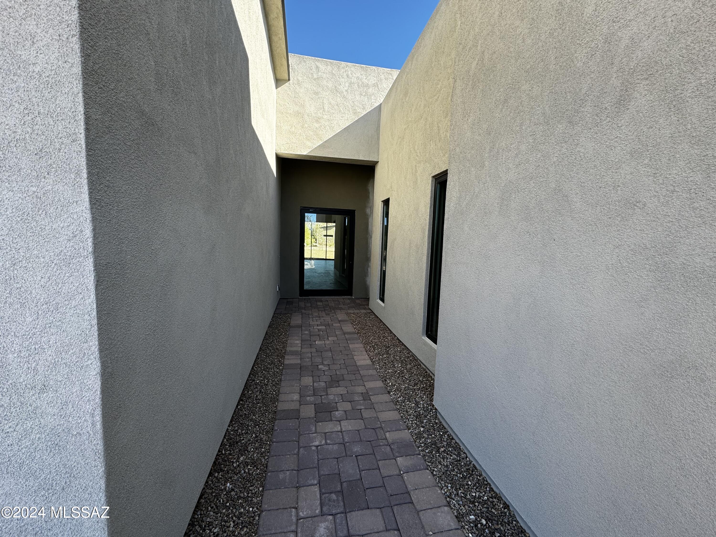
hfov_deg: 102.1
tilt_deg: -5.8
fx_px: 290
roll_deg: -2.0
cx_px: 358
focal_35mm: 14
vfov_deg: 85.7
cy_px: 268
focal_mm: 2.22
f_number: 2.2
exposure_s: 1/172
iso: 40
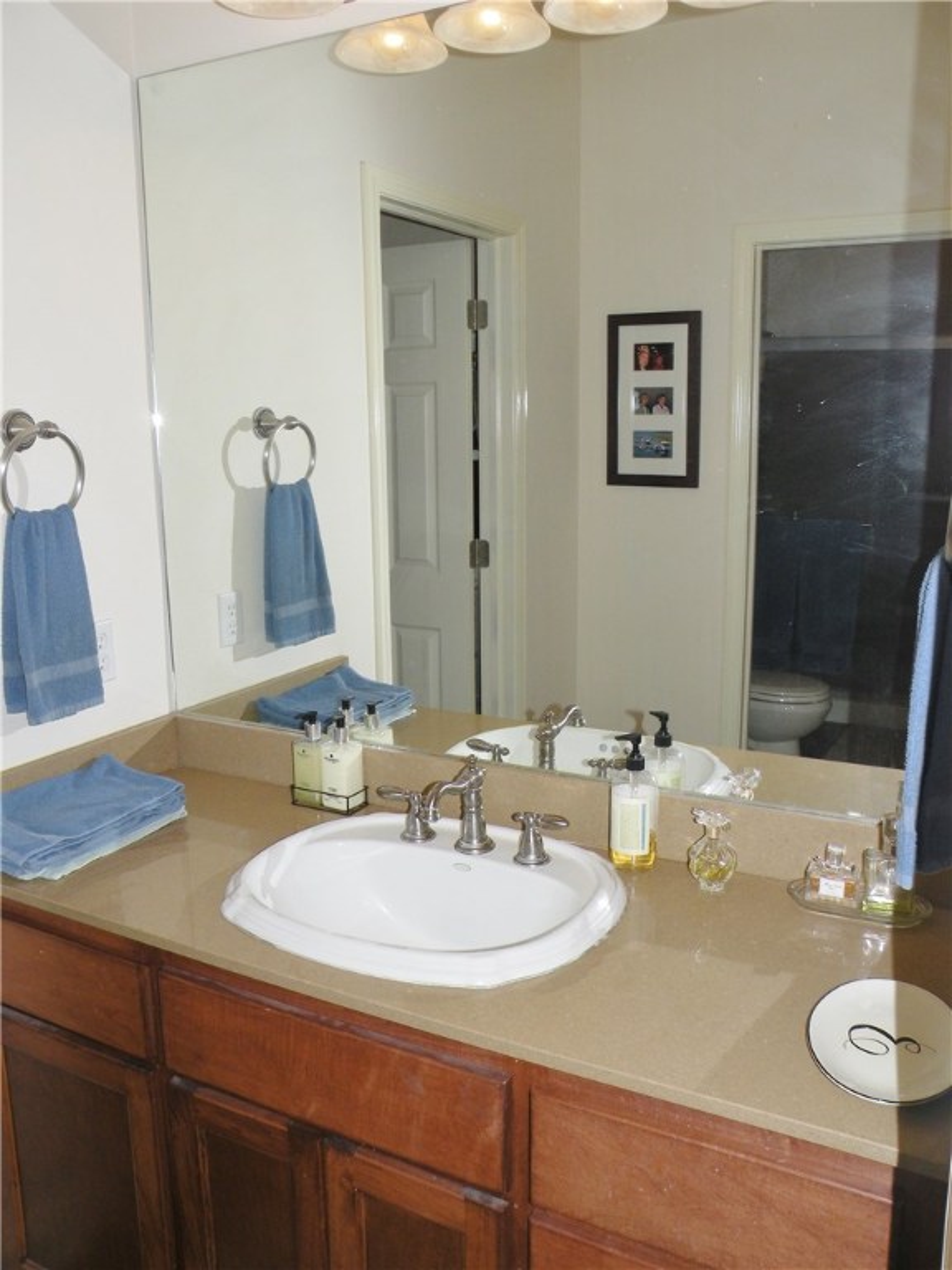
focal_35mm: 27
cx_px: 476
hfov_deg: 51.4
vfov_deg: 65.3
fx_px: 990
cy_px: 635
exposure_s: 1/250
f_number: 3.5
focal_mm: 4.7
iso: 64
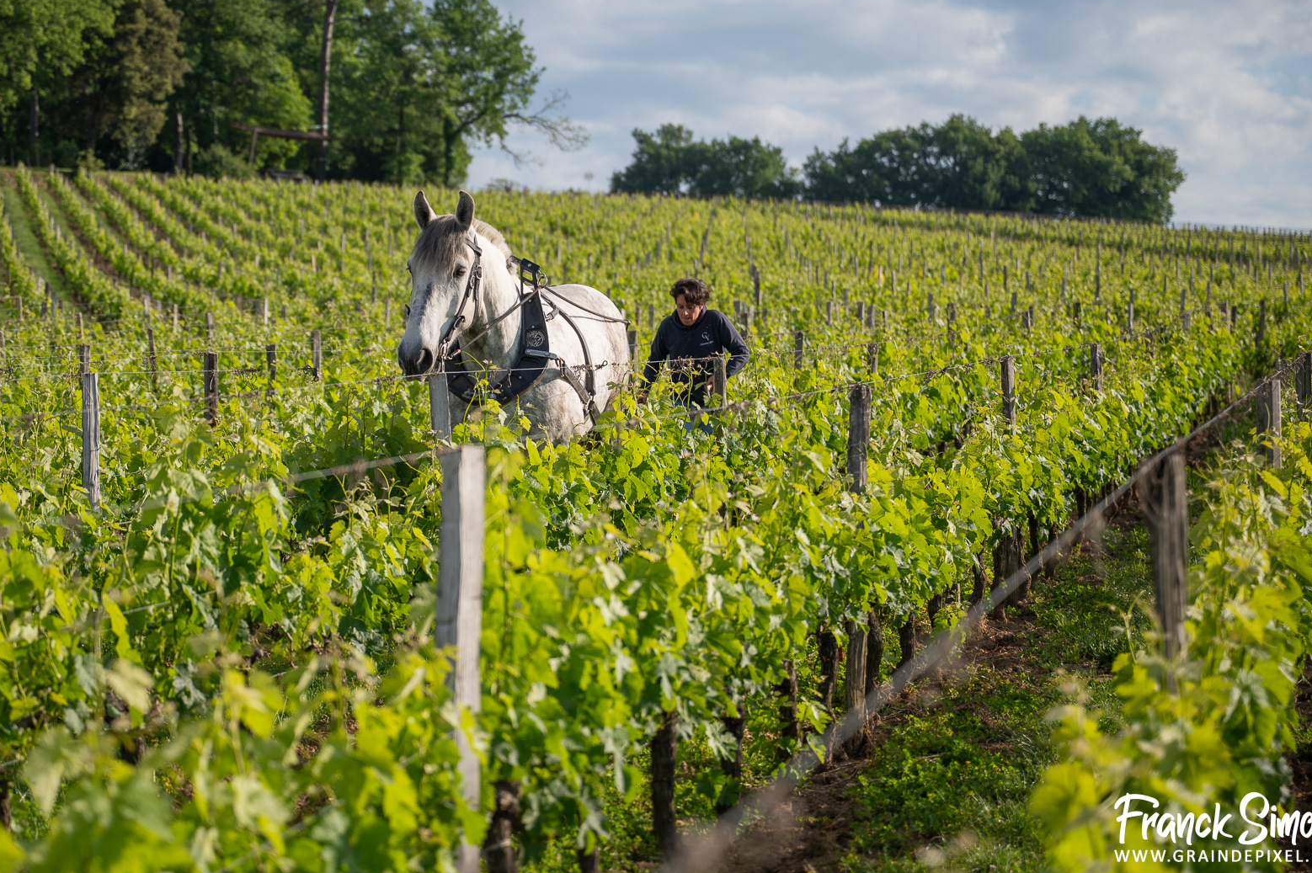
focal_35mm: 92
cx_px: 520
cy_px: 338
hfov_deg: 22.1
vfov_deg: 14.8
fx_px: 3351
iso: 100
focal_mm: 70
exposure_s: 1/2000
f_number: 2.8
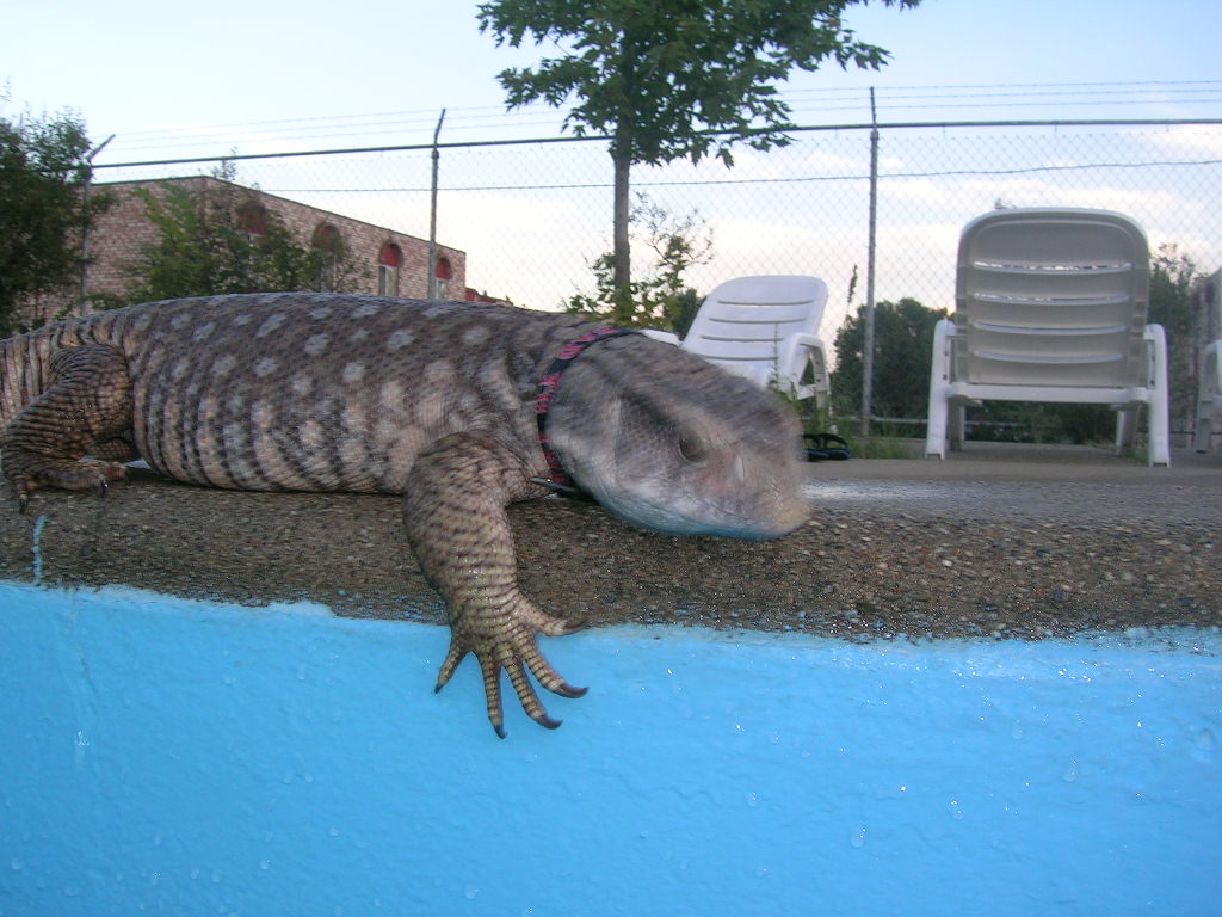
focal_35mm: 35
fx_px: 1236
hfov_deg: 52.6
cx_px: 611
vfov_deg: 40.7
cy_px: 458
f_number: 4.8
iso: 50
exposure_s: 1/30
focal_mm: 5.4
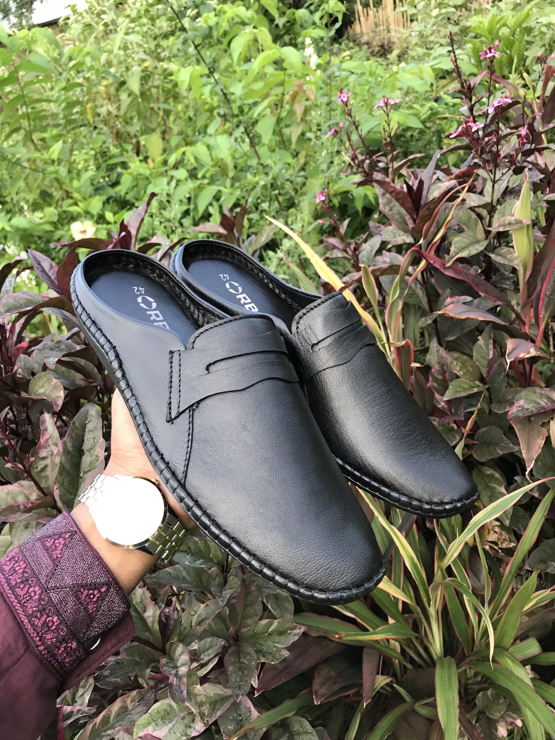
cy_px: 370
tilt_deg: -28.9
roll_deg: +19.5
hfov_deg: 49.7
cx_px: 278
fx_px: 599
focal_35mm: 28
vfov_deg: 63.4
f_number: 1.8
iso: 25
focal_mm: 3.99
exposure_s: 1/33
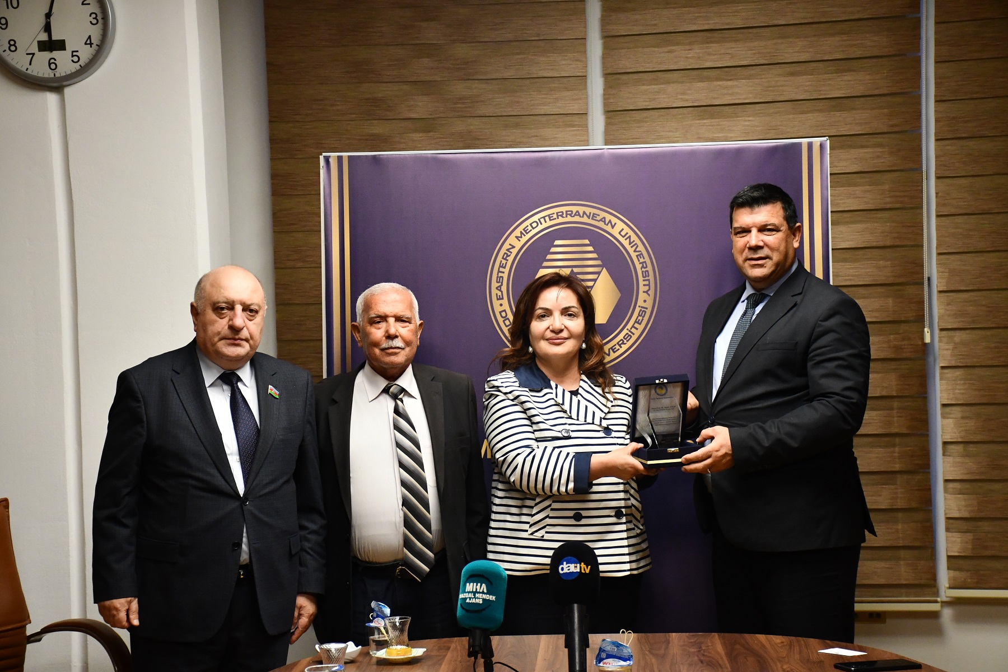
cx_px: 504
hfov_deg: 28.1
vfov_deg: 18.9
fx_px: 2016
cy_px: 336
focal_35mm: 72
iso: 2500
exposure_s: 1/125
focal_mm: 48
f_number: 4.5
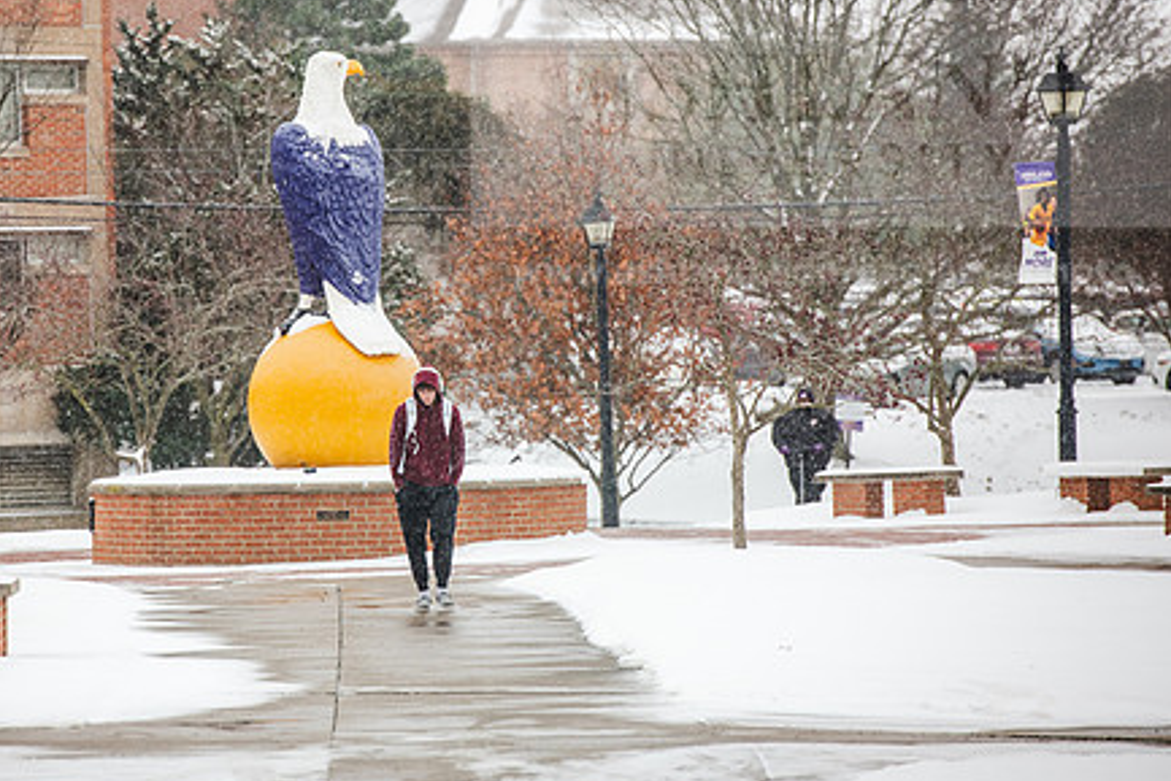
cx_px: 389
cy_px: 328
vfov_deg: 5.3
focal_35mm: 261
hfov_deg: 7.9
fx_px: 8492
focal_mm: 195
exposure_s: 1/160
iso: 320
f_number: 4.5
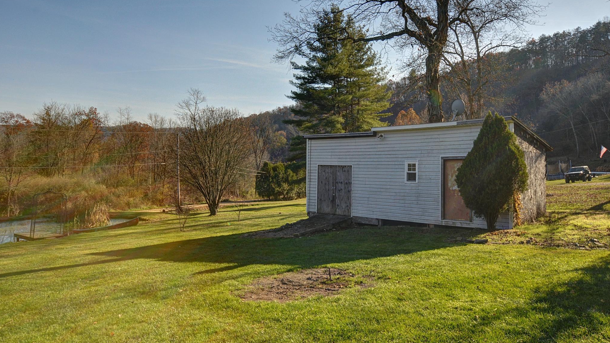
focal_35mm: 38
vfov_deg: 31.2
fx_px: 615
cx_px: 305
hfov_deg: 52.8
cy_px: 162
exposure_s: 1/640
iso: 400
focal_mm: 24
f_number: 10
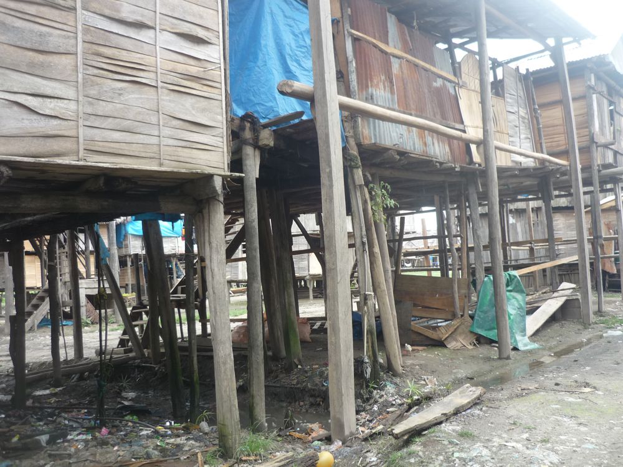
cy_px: 234
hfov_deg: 55.4
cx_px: 312
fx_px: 594
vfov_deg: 42.9
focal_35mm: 33
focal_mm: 5.5
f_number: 2.8
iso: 100
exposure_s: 1/250
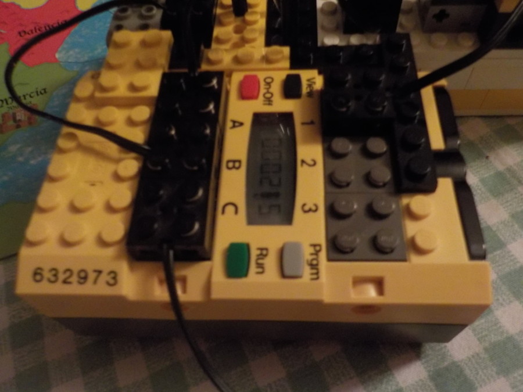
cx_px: 262
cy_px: 196
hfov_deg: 60.0
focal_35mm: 30
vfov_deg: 46.8
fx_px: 453
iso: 800
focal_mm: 4.1
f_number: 3.3
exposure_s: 1/15
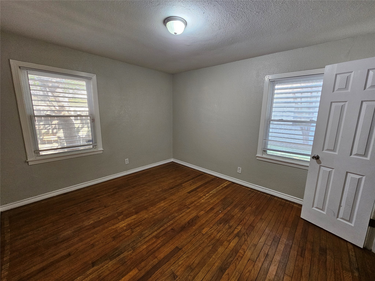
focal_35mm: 13
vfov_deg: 89.9
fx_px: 141
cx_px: 188
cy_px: 140
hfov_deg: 106.2
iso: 400
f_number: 2.2
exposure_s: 1/40
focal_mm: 2.2
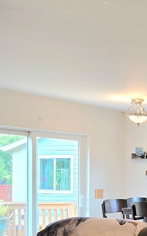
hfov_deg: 13.1
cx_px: 346
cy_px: 184
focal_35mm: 77
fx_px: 493
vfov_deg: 26.4
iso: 100
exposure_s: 1/120
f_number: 1.7
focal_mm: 6.3
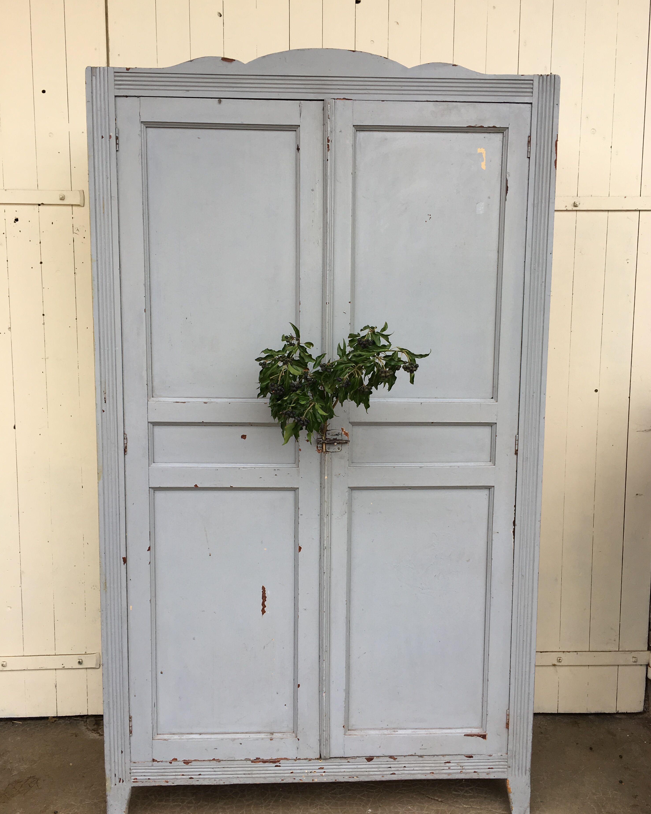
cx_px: 333
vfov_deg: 57.2
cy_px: 400
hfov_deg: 47.1
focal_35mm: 31
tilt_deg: -6.6
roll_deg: -1.0
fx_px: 747
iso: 25
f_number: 2.2
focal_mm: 4.15
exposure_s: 1/126
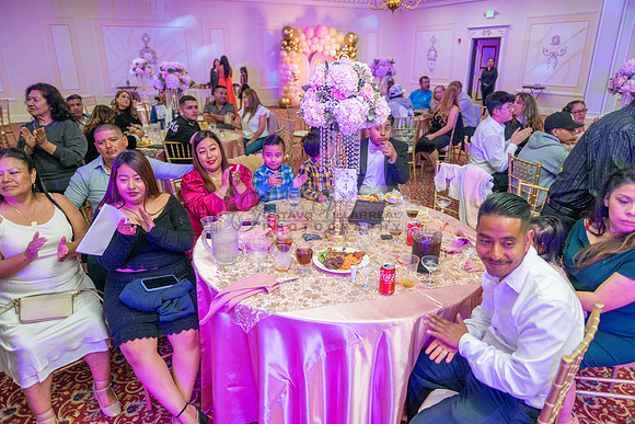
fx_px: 423
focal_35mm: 24
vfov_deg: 53.2
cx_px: 318
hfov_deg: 73.7
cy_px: 212
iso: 400
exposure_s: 1/100
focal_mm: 24
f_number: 2.8
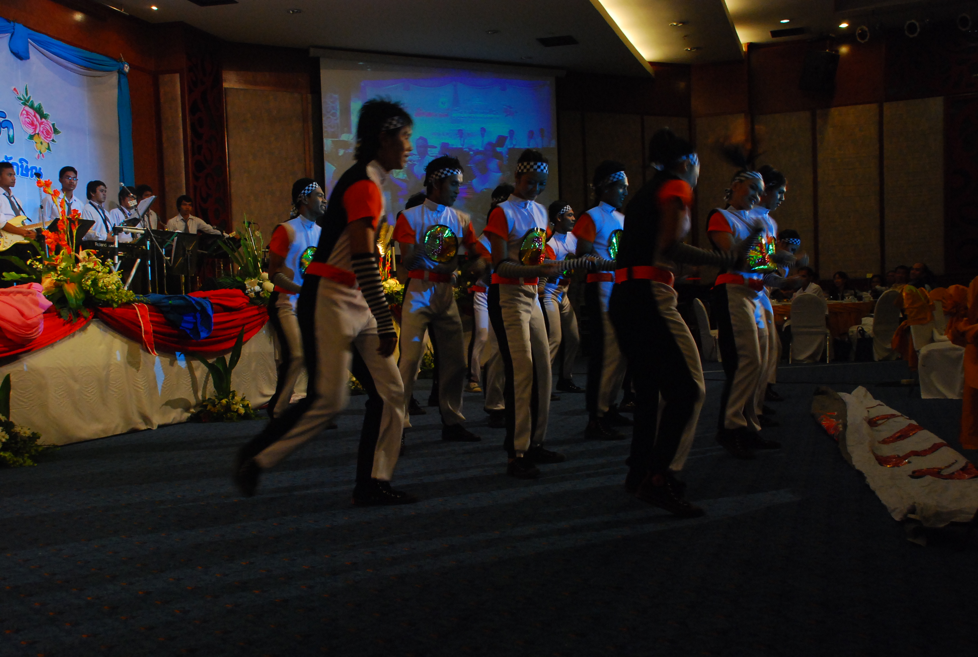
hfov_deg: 49.5
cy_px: 328
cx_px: 489
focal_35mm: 39
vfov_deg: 34.4
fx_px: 1062
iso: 1000
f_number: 5.6
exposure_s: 1/40
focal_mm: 26
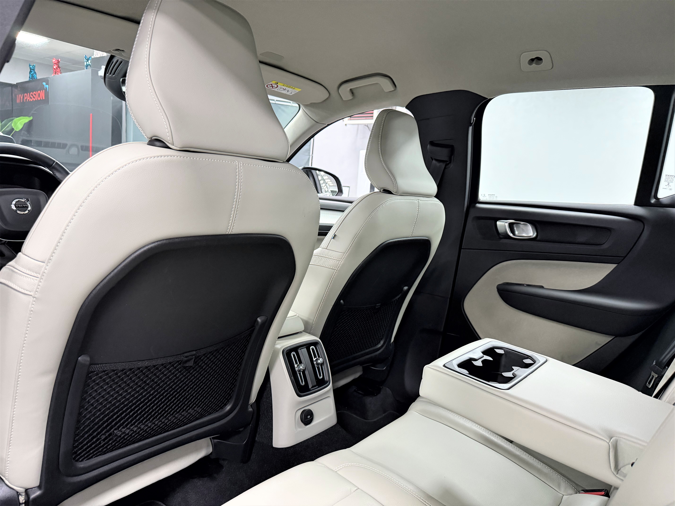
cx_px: 338
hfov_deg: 71.6
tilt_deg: -8.3
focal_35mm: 24
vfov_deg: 56.8
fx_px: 468
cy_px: 253
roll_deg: -4.5
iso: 500
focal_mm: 6.76
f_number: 1.78
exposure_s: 1/50
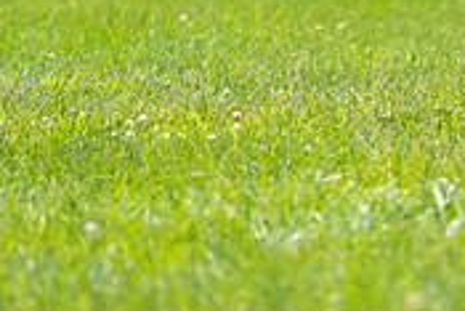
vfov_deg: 1.4
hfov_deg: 2.2
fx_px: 12371
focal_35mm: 957
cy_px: -158
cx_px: 494
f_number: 5.6
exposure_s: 1/4000
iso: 1600
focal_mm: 289
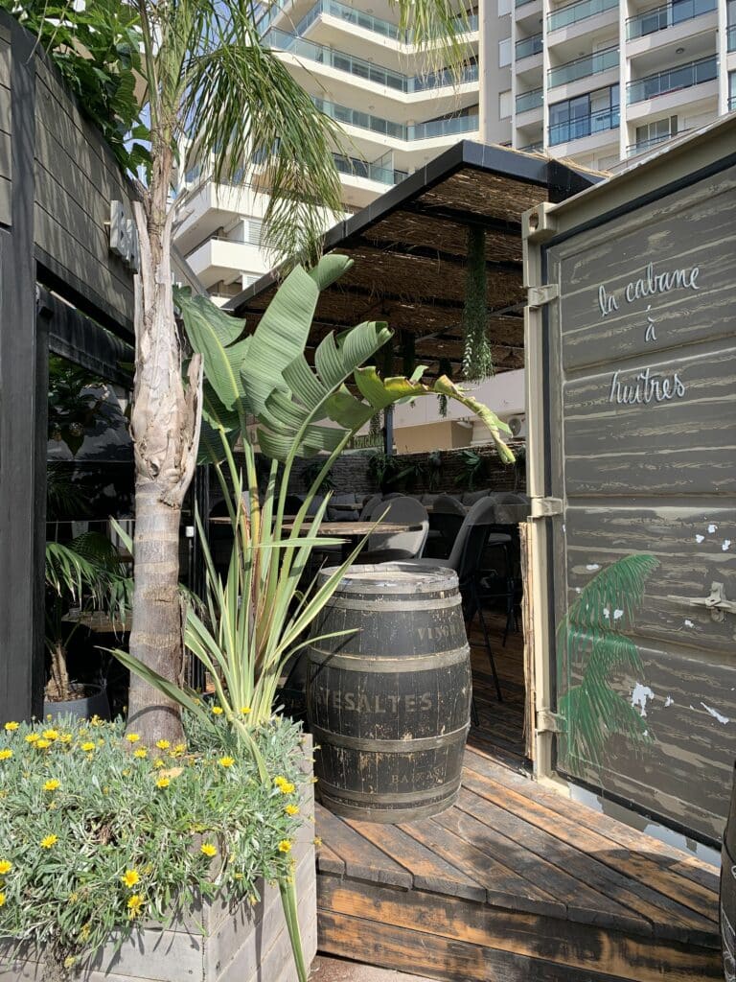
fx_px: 737
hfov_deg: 53.1
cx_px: 368
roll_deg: -0.5
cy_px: 491
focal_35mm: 26
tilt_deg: +0.5
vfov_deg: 67.3
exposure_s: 1/1076
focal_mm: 4.25
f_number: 1.8
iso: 25
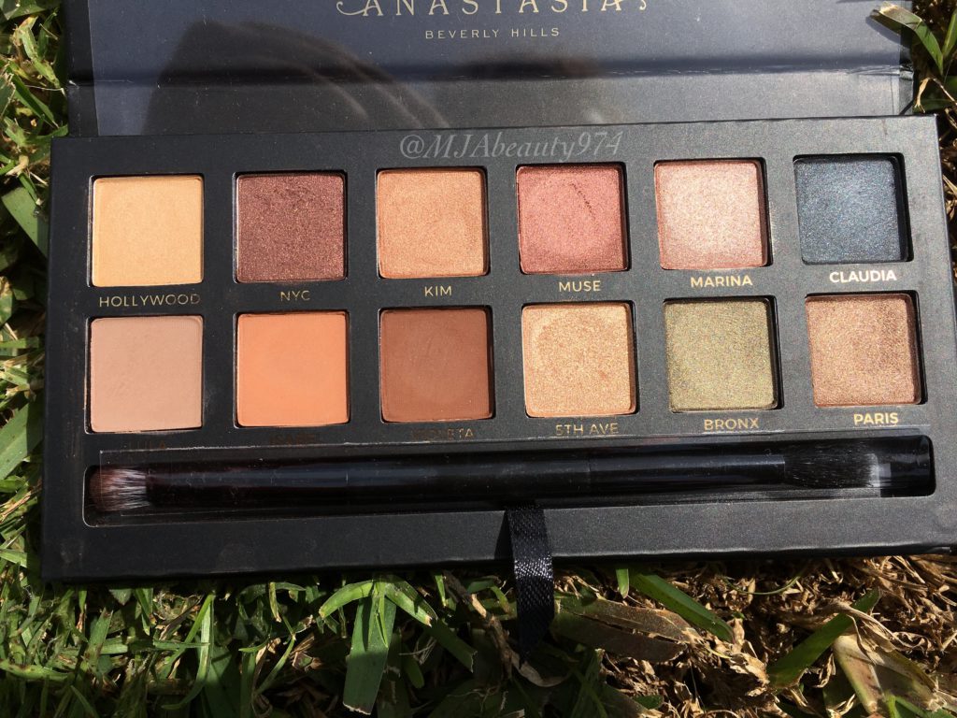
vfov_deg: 48.2
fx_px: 802
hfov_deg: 61.7
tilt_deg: -82.6
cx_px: 478
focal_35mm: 29
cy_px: 359
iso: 25
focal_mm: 4.15
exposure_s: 1/2959
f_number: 2.2
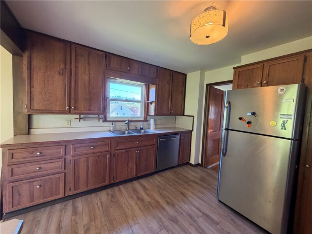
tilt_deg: -3.6
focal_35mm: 14
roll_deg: -2.9
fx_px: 126
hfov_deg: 102.1
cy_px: 117
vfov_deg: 85.7
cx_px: 156
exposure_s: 1/60
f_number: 2.2
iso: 320
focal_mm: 2.22
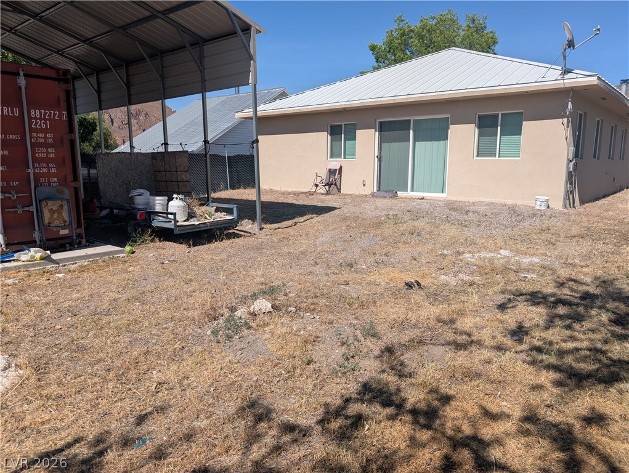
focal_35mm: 24
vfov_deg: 56.9
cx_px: 314
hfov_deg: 71.5
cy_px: 236
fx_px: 437
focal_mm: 6.9
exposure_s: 1/2088
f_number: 1.68
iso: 23
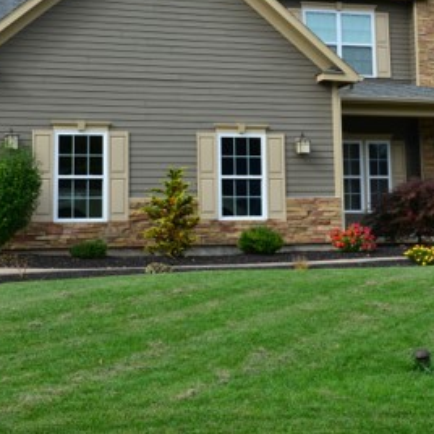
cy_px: 93
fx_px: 1092
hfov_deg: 22.4
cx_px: 261
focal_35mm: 77
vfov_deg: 22.2
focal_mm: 38
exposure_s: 1/640
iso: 800
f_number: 13
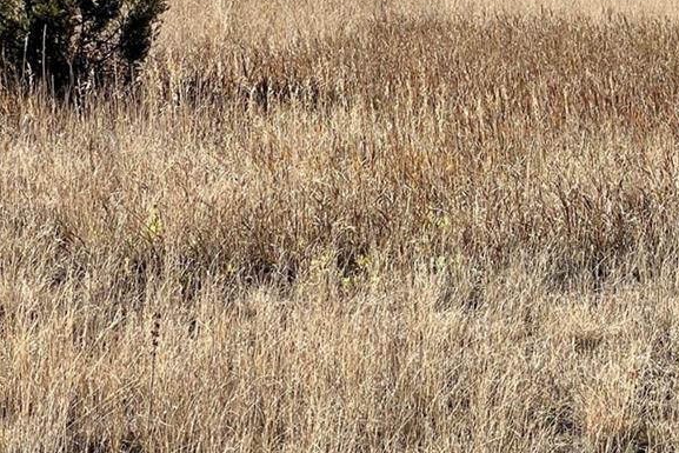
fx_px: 2547
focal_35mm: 135
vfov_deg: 10.2
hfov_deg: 14.8
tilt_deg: -6.5
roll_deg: +0.3
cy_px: 166
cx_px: 732
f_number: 2
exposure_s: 1/1453
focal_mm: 6
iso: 25
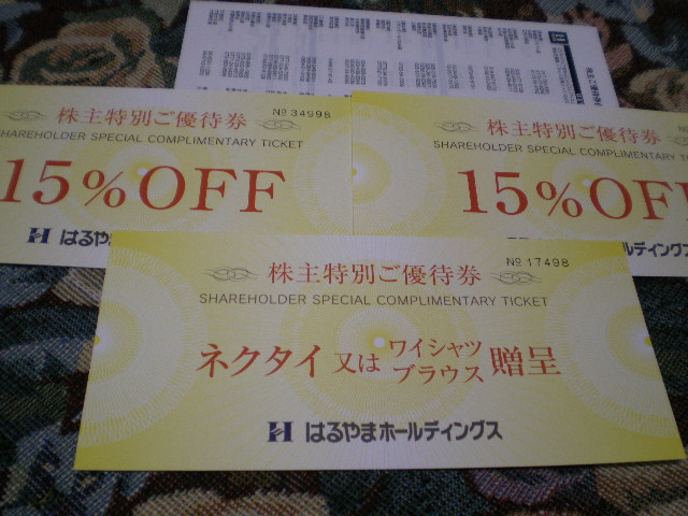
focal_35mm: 38
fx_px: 755
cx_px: 344
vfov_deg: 37.7
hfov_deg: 49.0
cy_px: 258
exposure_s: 1/30
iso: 125
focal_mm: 6.3
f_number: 3.1
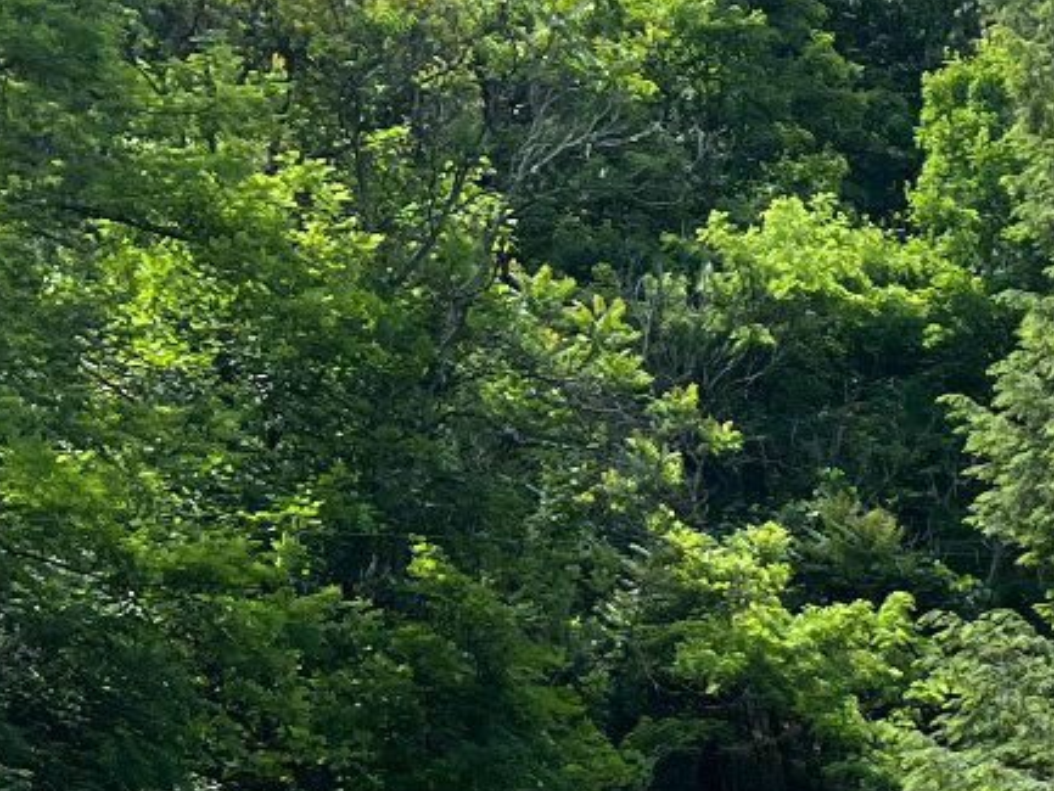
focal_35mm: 123
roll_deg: -0.8
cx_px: 1955
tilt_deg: +1.0
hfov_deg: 14.0
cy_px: 1504
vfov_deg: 11.1
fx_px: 3746
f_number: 1.5
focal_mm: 5.7
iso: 50
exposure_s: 1/1361
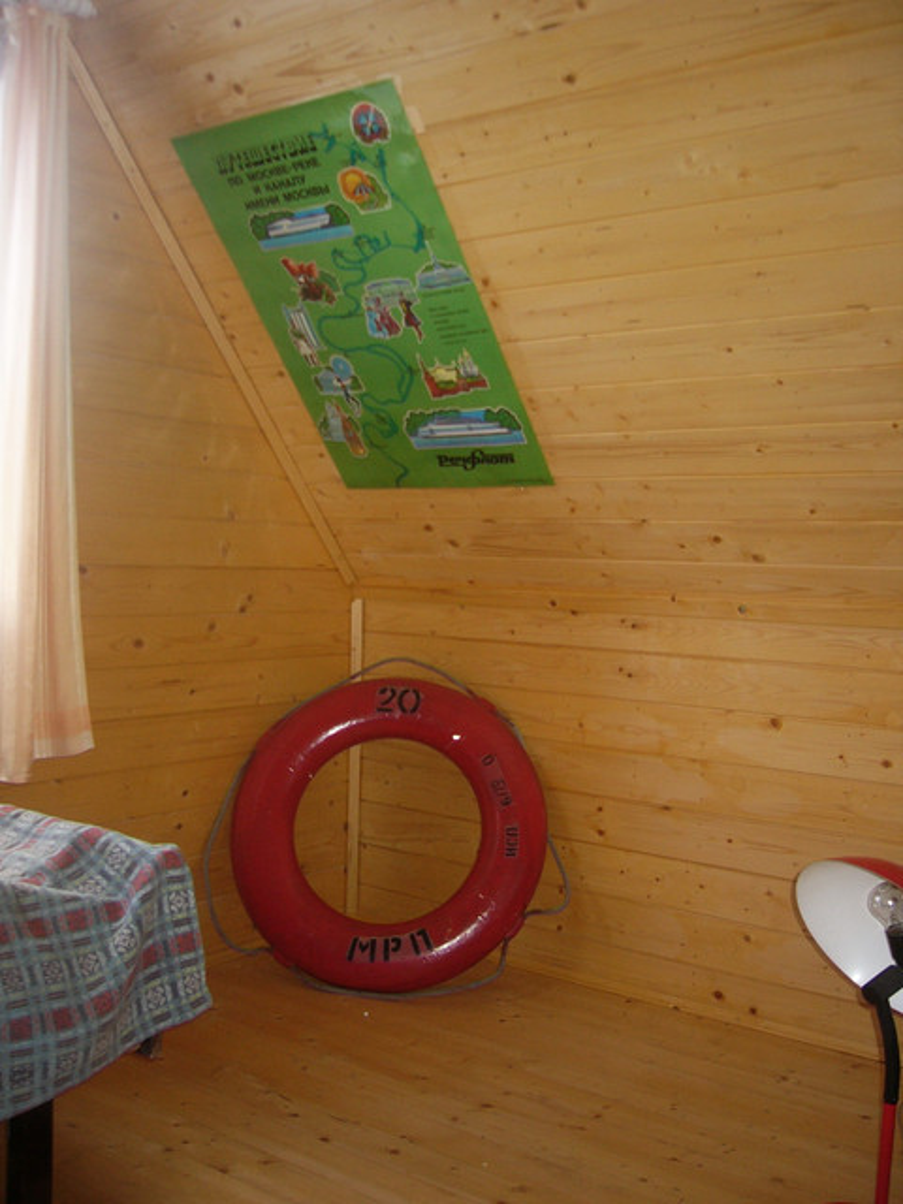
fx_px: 1217
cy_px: 602
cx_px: 452
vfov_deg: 52.6
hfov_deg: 40.7
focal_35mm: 35
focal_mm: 5.8
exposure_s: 1/60
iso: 100
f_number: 2.8
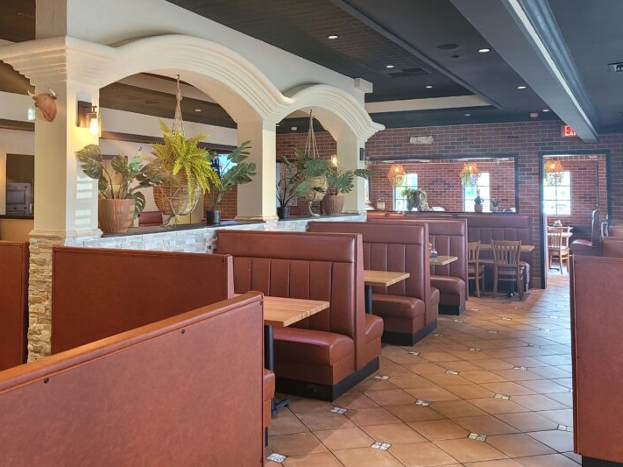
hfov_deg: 51.1
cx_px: 255
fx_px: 648
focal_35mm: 36
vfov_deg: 39.4
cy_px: 180
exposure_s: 1/40
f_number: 1.8
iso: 320
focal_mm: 7
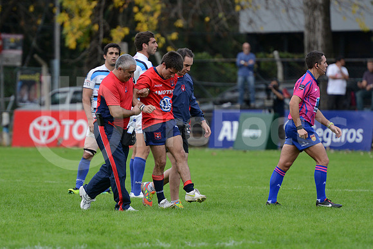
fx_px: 2798
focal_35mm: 270
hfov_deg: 7.6
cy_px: 124
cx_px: 186
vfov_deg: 5.1
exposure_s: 1/500
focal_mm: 270
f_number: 4
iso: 1250
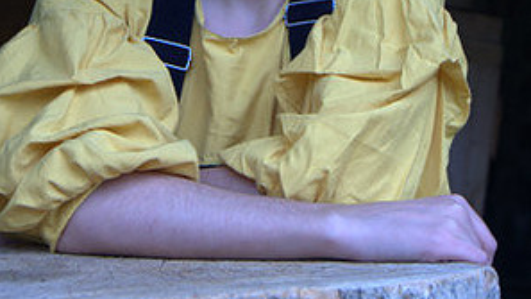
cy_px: -102
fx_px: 1675
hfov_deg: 18.0
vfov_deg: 10.0
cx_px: 266
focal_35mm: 119
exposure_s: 1/80
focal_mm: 50
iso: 100
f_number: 6.3
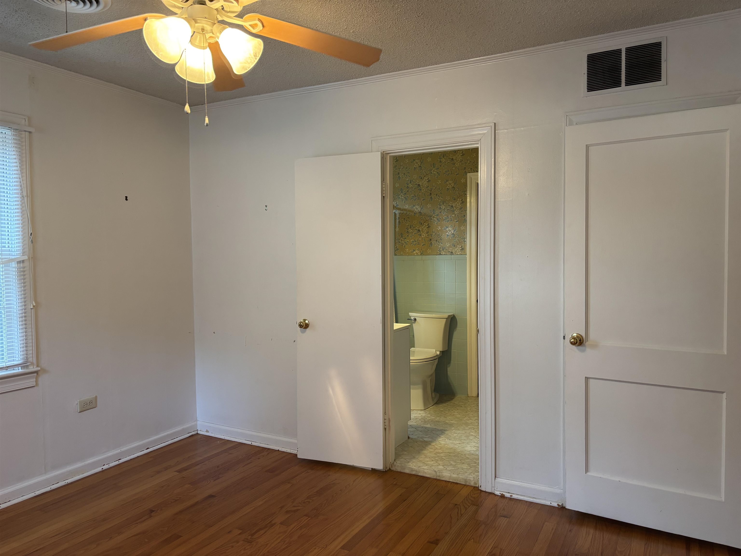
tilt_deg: -2.6
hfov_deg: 67.3
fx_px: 557
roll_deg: +0.1
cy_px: 278
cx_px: 370
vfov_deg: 53.1
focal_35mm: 26
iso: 160
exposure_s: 1/60
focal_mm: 5.96
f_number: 1.6
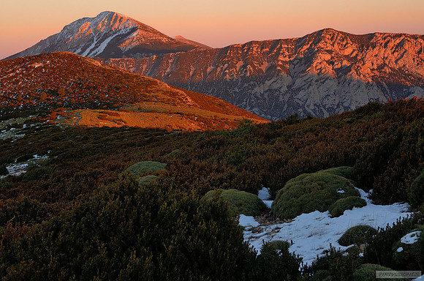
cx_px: 212
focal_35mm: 75
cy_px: 140
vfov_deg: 18.1
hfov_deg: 27.0
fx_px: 881
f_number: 10
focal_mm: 50
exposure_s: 1/30
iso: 200
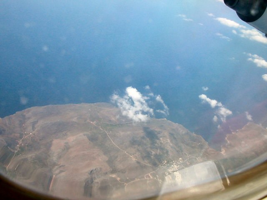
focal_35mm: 37
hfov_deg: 50.1
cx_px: 134
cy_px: 100
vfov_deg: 38.7
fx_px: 285
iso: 100
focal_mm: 5.6
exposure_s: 1/446
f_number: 4.5
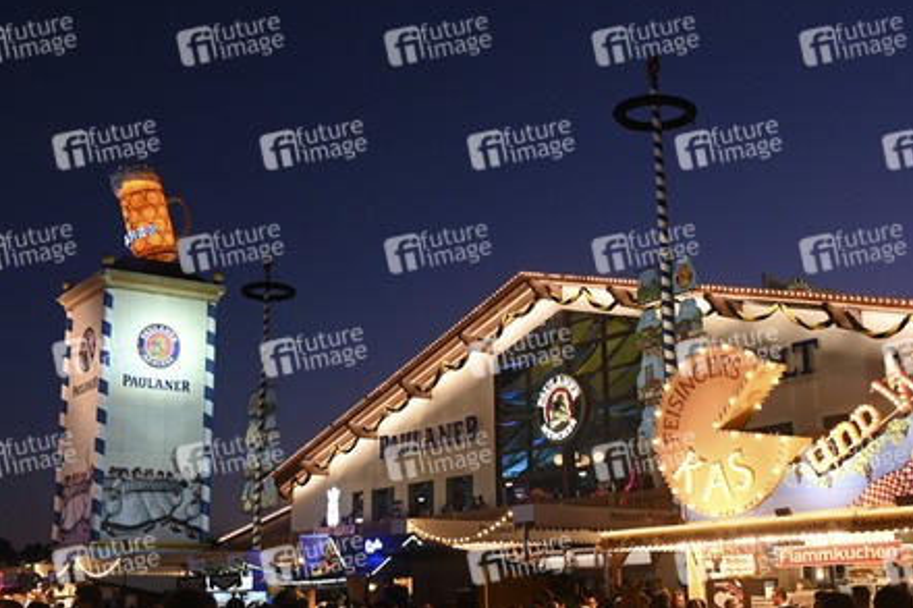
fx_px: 1090
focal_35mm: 43
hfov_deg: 45.4
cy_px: 301
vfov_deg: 31.2
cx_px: 465
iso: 5000
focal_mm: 28
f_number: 7.1
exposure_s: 1/200
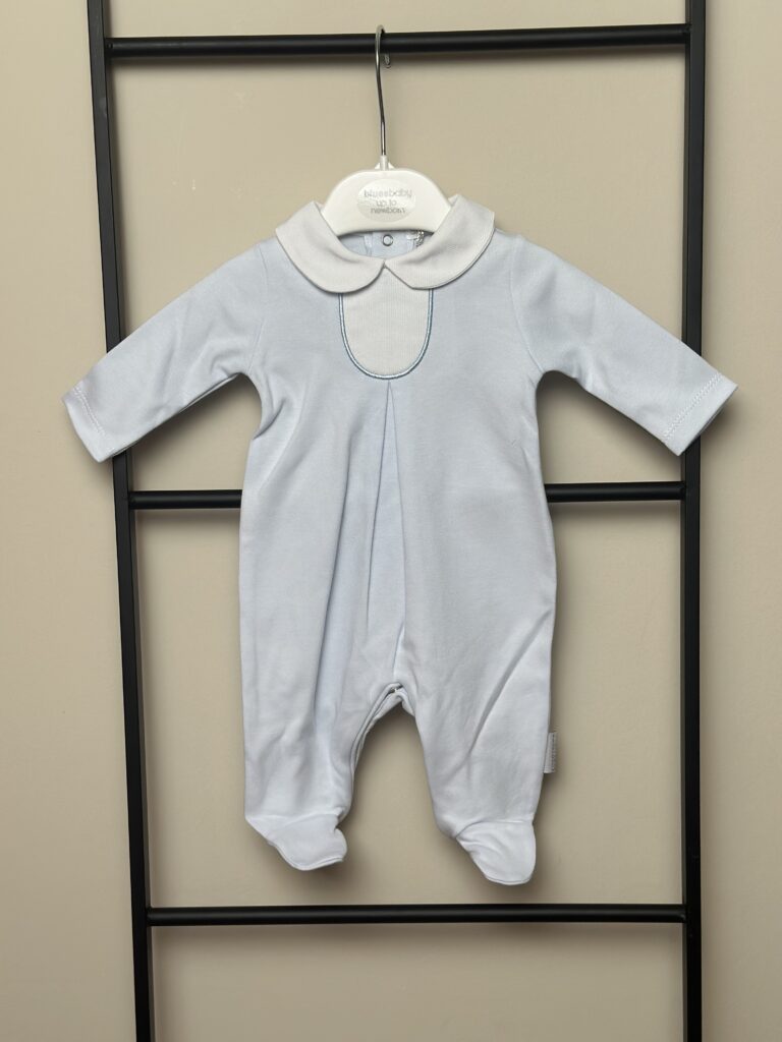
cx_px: 391
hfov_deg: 30.3
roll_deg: +0.9
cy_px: 521
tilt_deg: -10.3
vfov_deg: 39.7
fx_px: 1446
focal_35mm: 48
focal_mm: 6.86
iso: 100
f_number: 1.78
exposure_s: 1/172
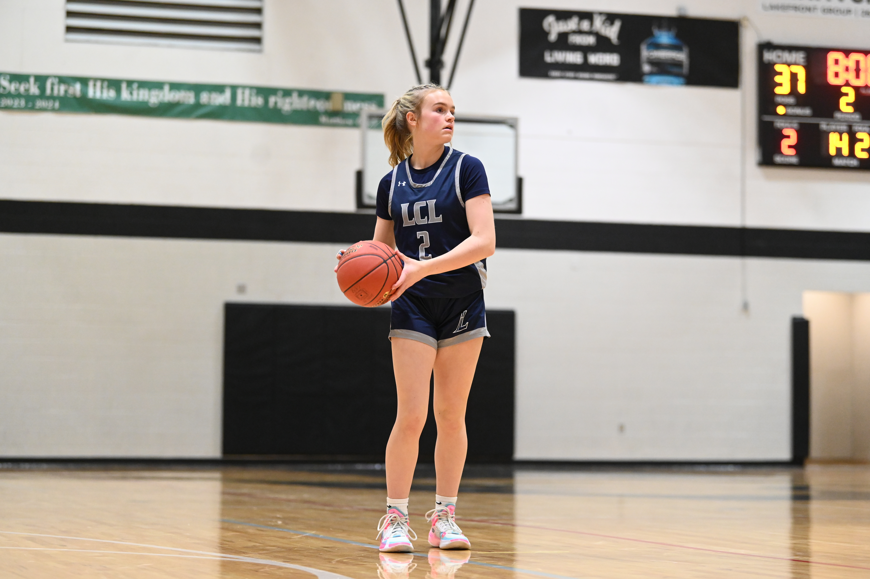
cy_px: 290
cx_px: 435
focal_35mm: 98
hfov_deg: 20.8
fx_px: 2367
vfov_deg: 13.9
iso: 6400
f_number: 2.8
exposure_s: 1/1000
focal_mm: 98
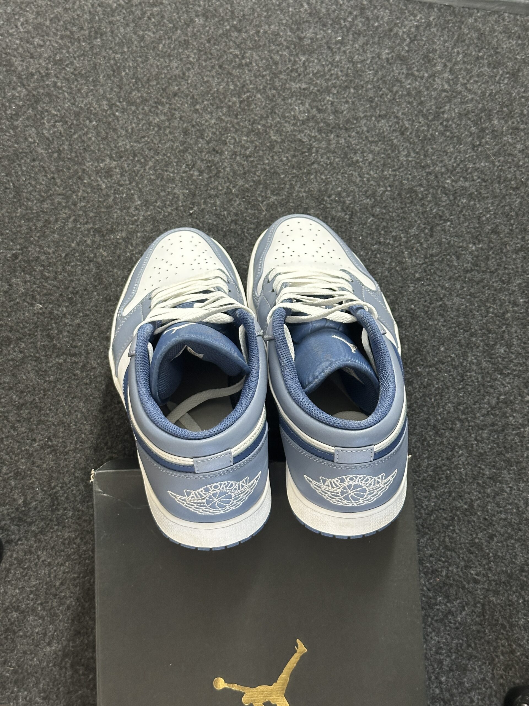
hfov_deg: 30.3
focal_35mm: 48
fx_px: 978
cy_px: 353
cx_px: 264
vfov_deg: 39.7
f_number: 1.78
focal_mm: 6.86
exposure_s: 1/33
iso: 400
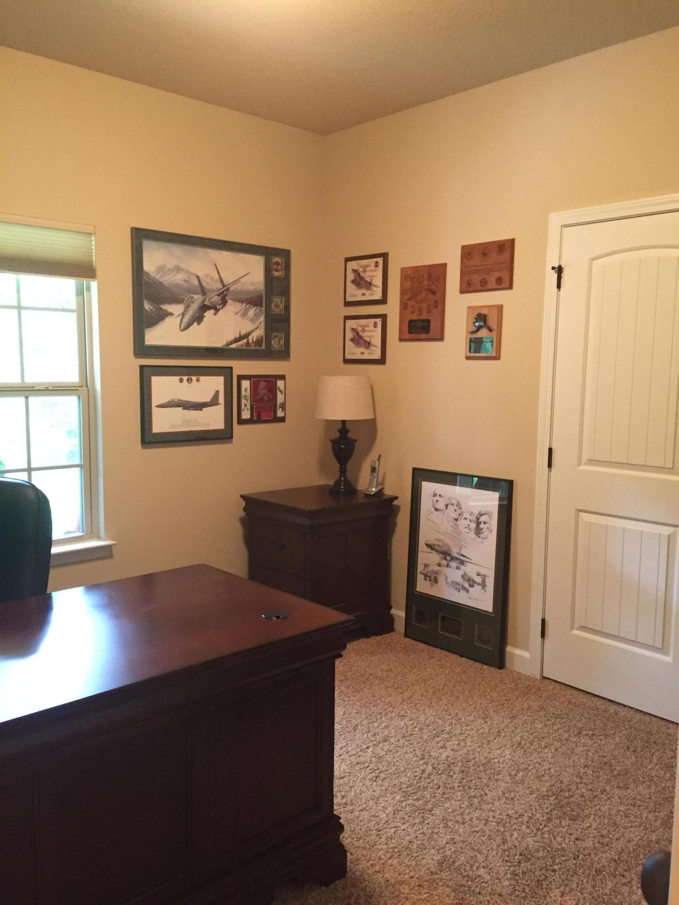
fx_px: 758
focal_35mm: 29
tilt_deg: -5.2
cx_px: 340
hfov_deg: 48.2
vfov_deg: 61.7
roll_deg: -1.4
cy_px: 452
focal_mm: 4.15
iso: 320
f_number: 2.2
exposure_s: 1/15
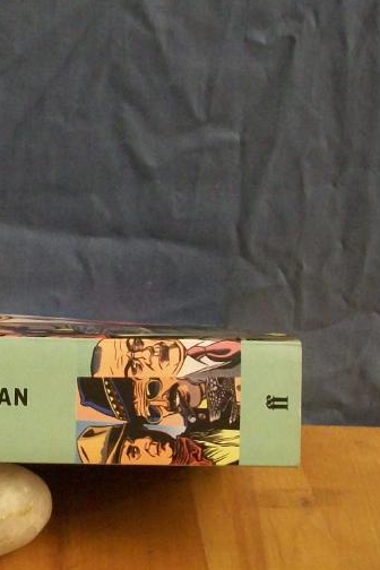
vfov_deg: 26.6
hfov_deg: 17.2
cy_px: 329
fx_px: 1203
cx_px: -58
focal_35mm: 76
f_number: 2.7
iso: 200
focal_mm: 6
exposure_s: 1/8
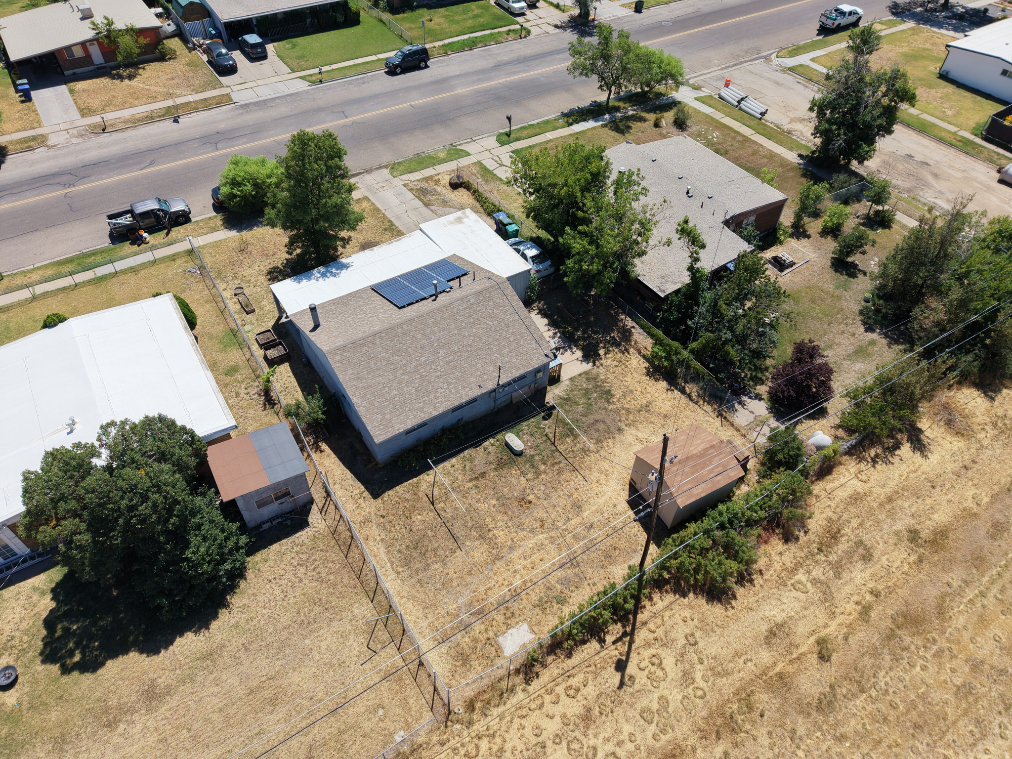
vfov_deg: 56.8
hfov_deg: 71.6
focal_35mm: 24
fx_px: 702
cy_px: 380
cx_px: 506
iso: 400
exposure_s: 1/8000
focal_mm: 8.67
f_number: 1.8
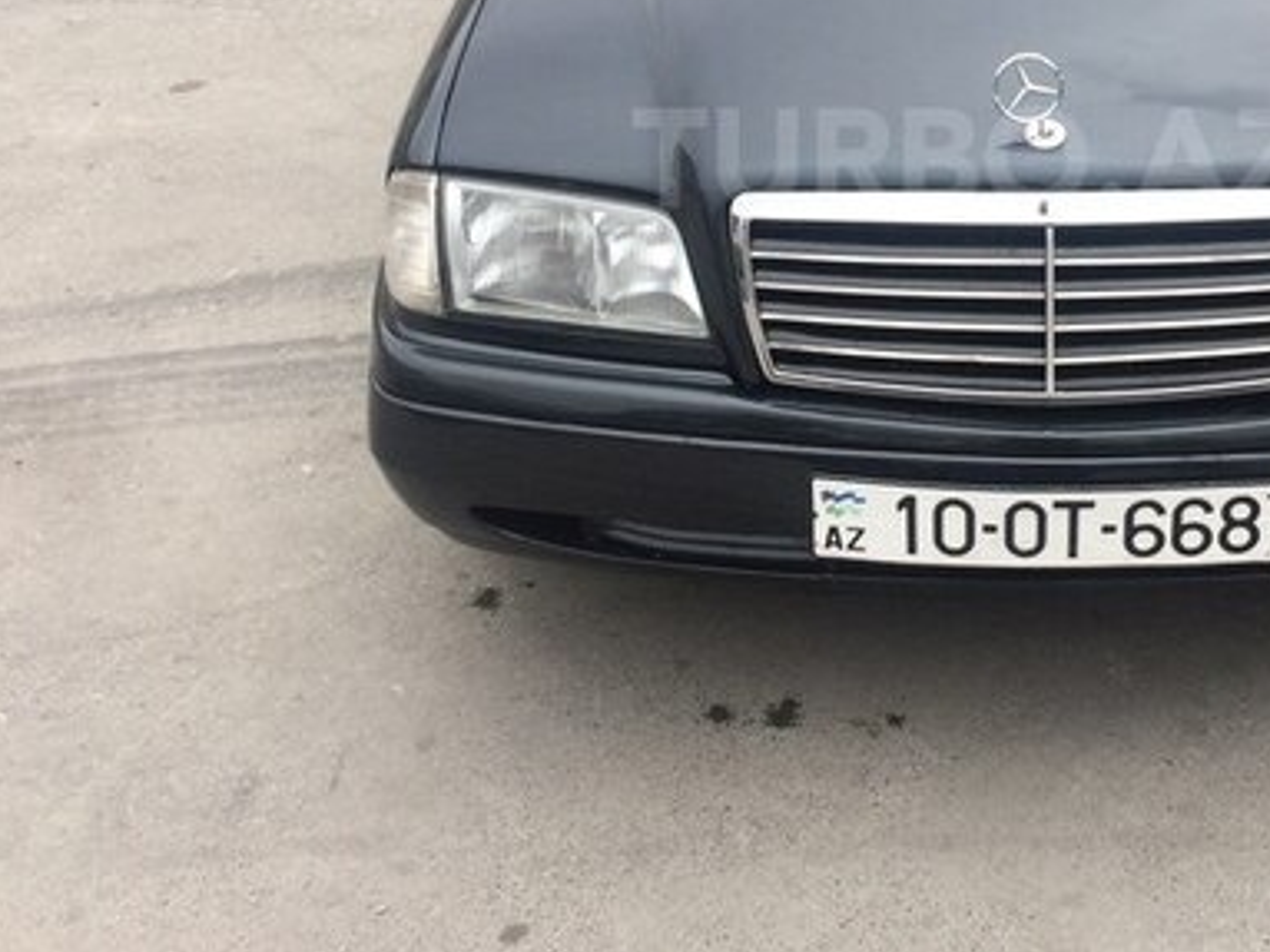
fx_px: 1834
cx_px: 972
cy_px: 158
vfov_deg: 28.3
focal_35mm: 50
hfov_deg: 37.2
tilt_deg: -24.8
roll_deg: +0.8
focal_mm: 4.15
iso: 32
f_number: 2.2
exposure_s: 1/383
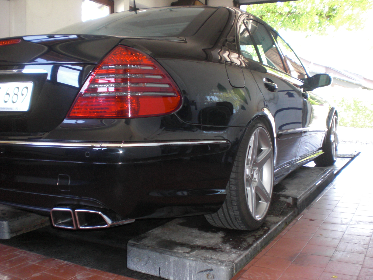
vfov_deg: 37.7
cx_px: 186
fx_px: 409
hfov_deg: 49.0
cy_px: 140
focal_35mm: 38
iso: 200
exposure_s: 1/30
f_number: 3.1
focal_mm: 6.3
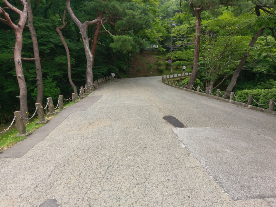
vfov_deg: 53.1
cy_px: 104
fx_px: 207
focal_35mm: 26
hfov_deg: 67.3
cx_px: 138
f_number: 1.8
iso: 125
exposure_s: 1/60
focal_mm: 4.58
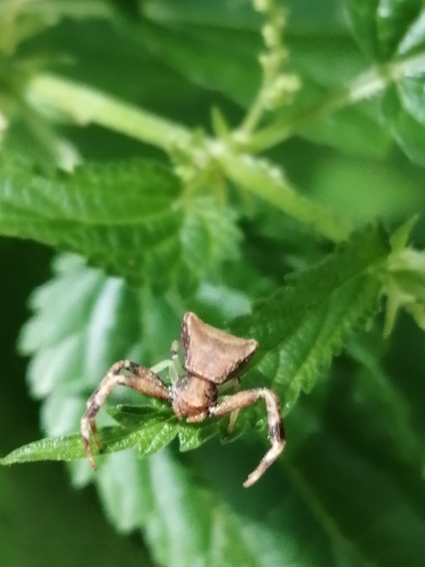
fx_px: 1702
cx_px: 212
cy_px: 284
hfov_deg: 14.2
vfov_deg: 18.9
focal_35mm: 104
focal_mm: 3.46
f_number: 1.8
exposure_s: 1/131
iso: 50
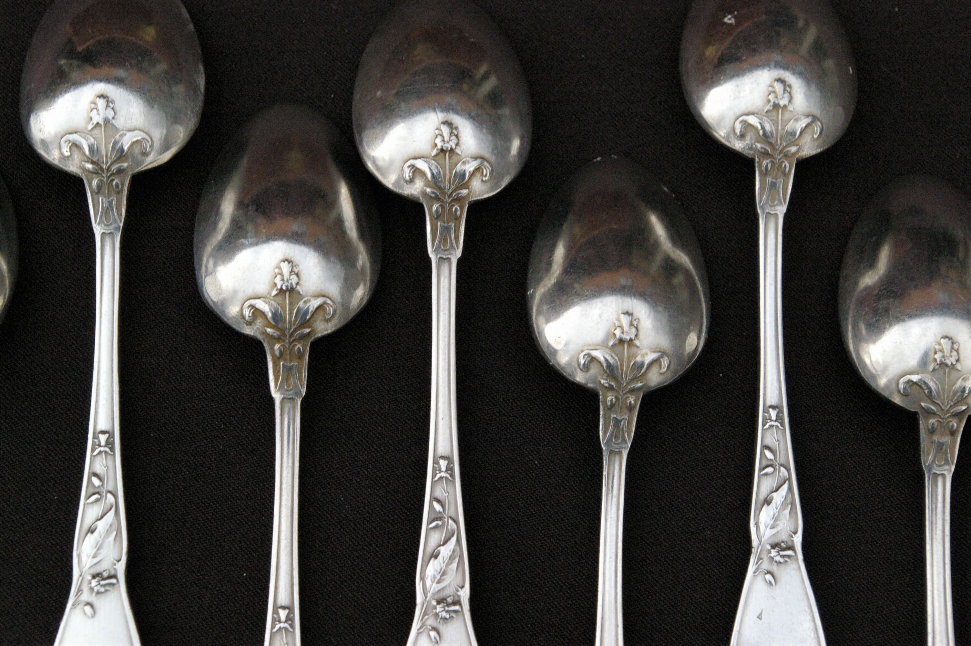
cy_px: 323
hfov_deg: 49.6
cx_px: 486
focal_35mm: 39
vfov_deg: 34.1
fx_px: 1051
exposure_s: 1/250
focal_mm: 26
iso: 1600
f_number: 8
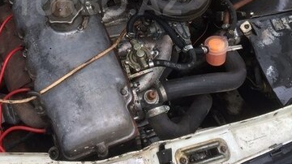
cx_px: 98
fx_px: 449
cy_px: 3
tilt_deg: -48.8
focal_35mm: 58
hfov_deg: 35.7
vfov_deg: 20.1
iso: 40
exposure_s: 1/100
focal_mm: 4.15
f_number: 2.2
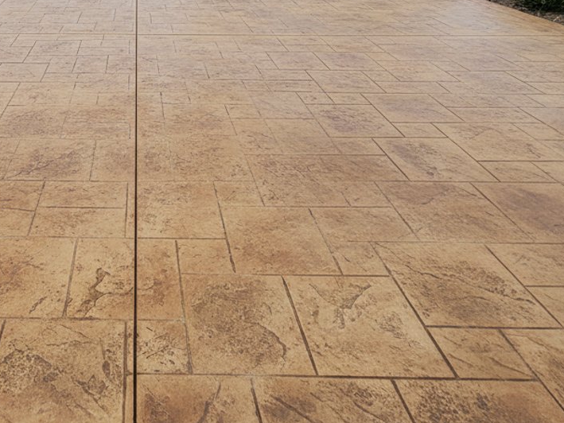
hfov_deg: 41.5
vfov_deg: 32.0
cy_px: 85
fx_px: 717
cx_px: 134
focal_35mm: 44
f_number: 1.6
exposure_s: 1/851
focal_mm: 5.7
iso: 737
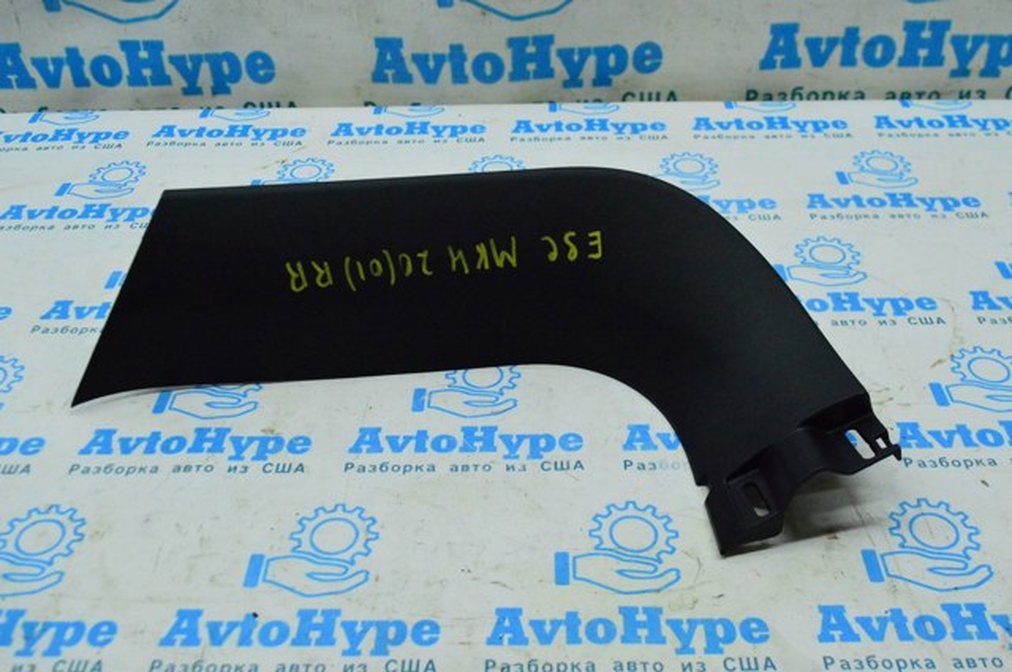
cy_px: 336
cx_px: 506
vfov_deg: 35.4
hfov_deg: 51.3
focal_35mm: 38
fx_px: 1053
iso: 6400
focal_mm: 25
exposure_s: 1/640
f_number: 6.3
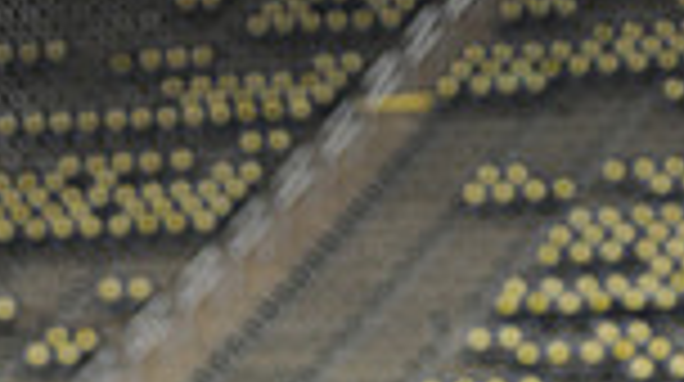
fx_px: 5506
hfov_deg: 7.1
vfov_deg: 3.9
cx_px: 443
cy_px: 908
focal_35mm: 304
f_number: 2.8
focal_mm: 98
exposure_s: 1/500
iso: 2000
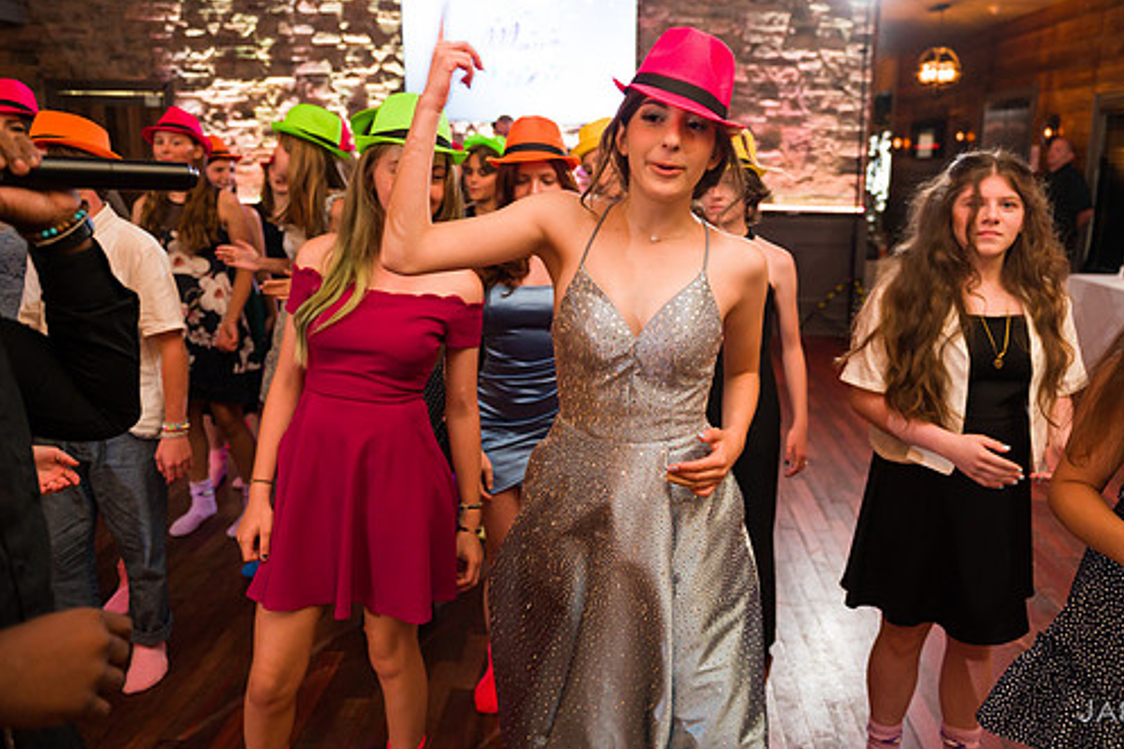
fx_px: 874
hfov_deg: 65.2
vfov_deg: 46.3
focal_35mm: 28
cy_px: 335
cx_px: 638
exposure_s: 1/125
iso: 1250
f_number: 3.2
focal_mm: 24
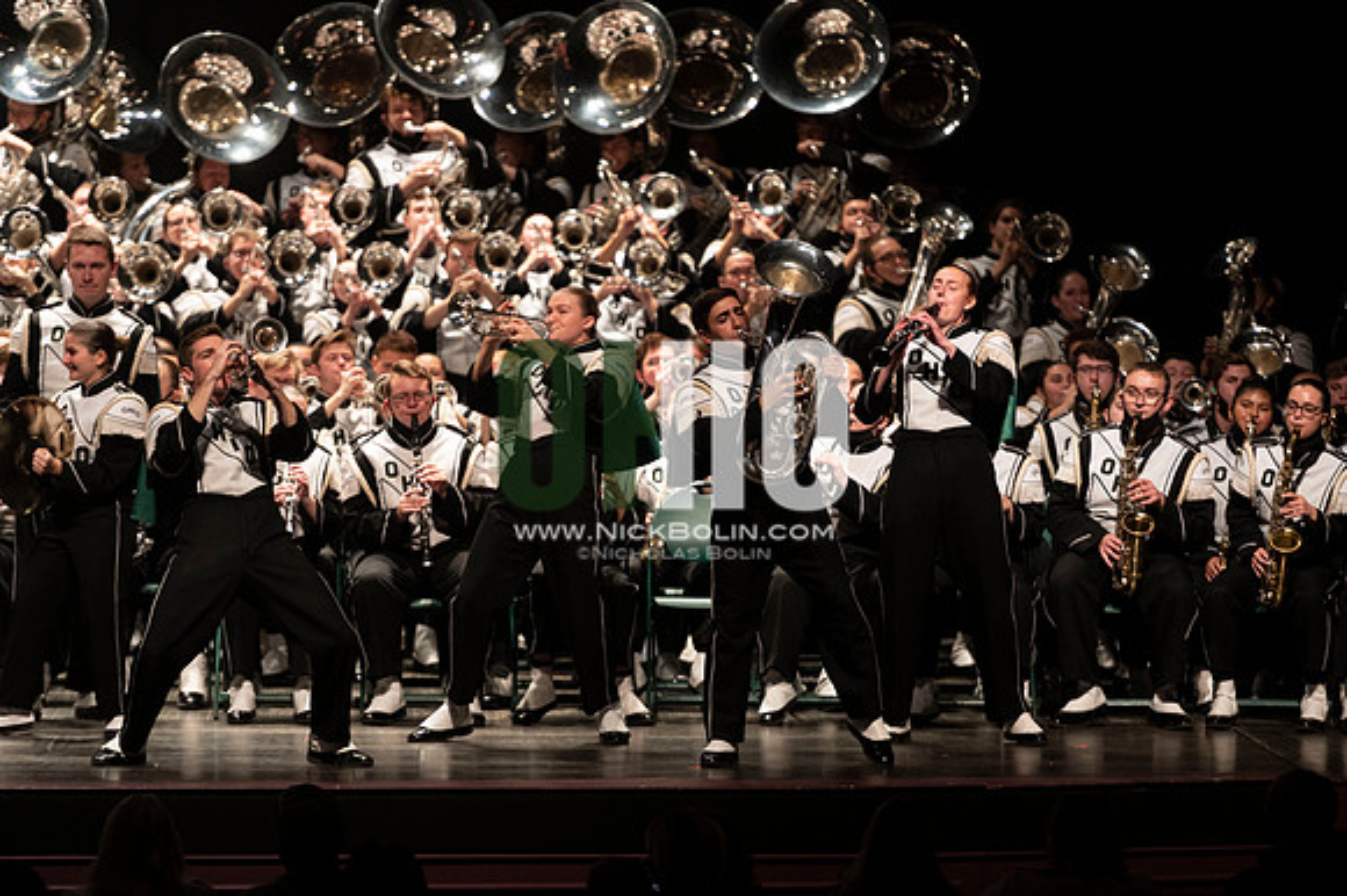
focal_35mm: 200
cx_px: 674
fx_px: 7479
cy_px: 448
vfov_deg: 6.9
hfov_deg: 10.3
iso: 2500
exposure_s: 1/500
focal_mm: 200
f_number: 2.8
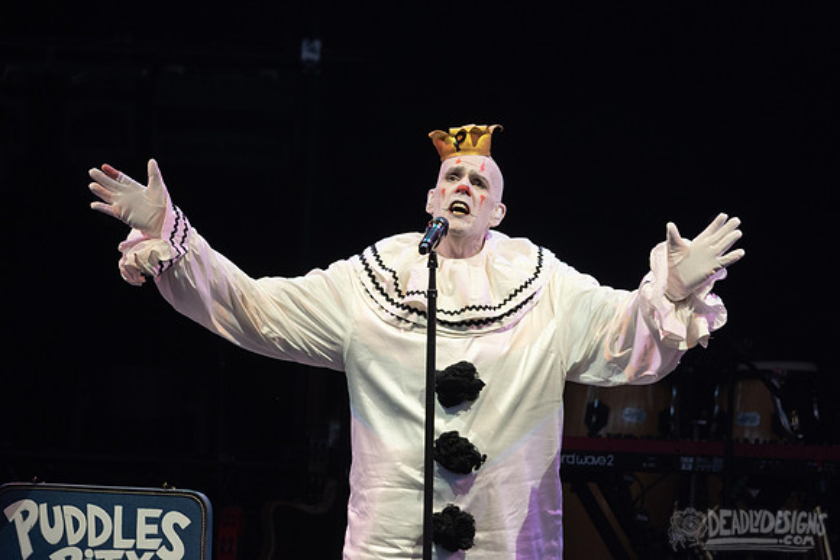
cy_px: 191
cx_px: 362
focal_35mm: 801
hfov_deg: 2.6
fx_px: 18691
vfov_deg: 1.7
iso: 640
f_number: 6.3
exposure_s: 1/320
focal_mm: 600
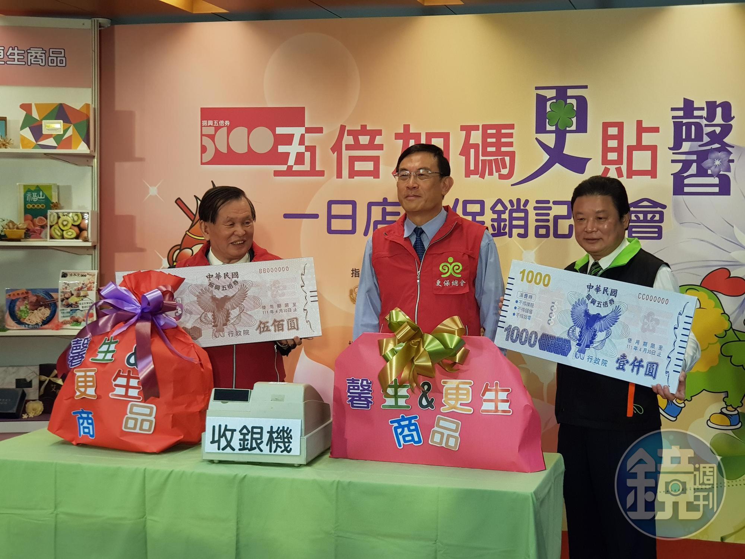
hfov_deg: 36.8
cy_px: 280
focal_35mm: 52
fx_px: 1119
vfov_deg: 28.0
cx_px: 372
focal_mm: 6
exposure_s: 1/30
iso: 100
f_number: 2.4
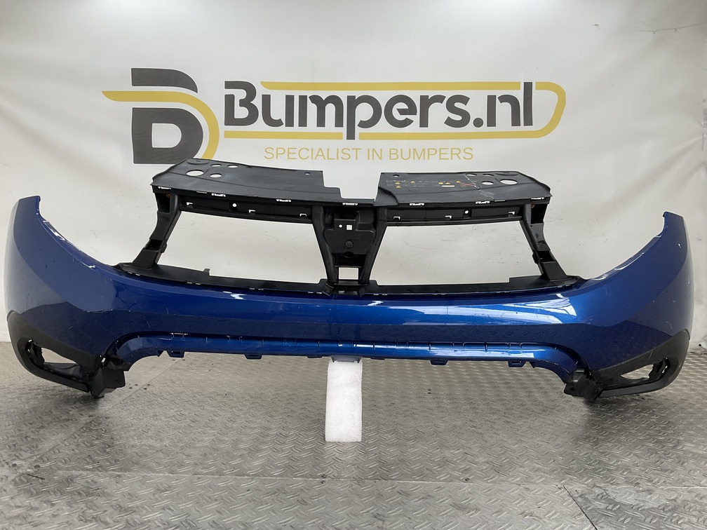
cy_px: 265
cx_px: 354
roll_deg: -1.4
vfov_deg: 48.2
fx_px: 592
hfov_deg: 61.7
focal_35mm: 29
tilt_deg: -4.8
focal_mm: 3
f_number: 1.8
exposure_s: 1/162
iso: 16
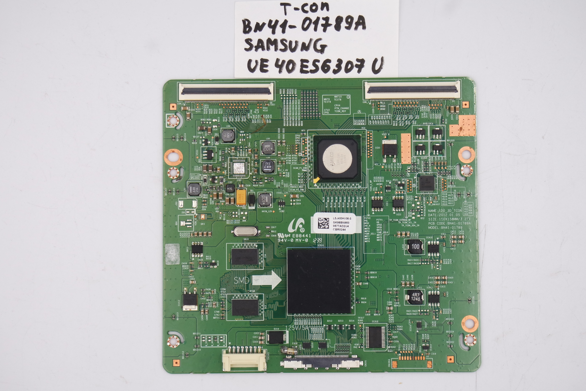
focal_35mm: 67
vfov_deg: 20.3
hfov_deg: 30.1
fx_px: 1091
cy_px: 196
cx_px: 293
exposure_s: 1/100
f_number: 5.6
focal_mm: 25
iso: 200
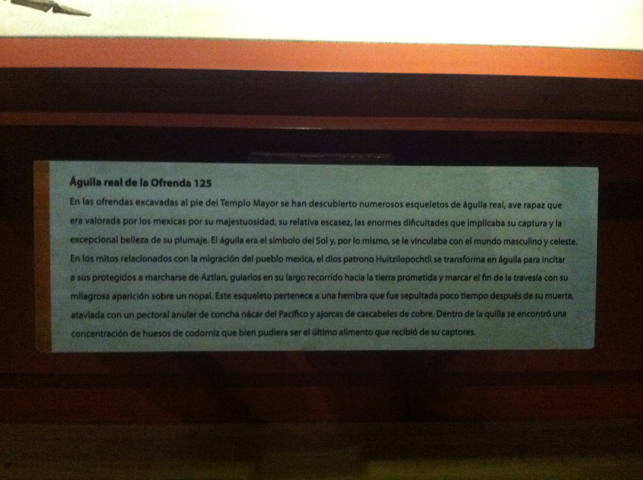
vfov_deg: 40.6
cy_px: 240
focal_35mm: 35
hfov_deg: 52.7
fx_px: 649
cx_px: 322
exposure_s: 1/15
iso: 1000
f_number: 2.8
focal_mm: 3.85
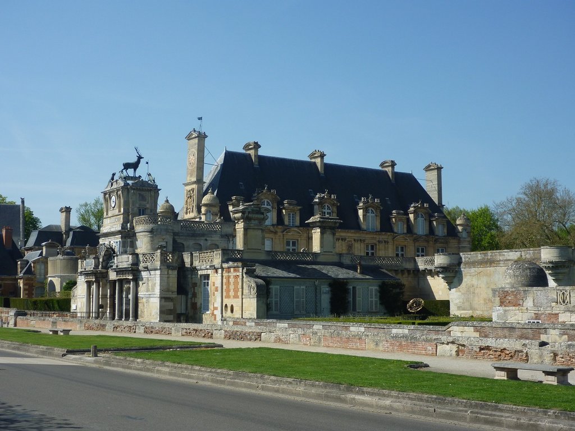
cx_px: 288
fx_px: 847
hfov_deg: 37.5
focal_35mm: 51
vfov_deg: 28.6
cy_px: 216
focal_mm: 9.1
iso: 80
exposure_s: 1/500
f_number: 4.7
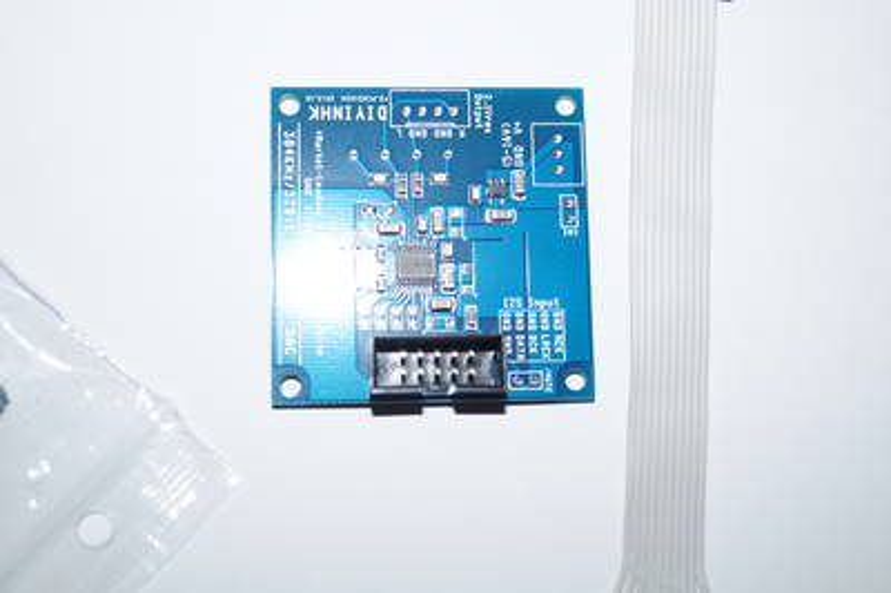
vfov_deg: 25.7
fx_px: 1298
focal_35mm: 52
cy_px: 296
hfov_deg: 37.9
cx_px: 446
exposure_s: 1/60
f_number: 5
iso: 160
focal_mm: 35
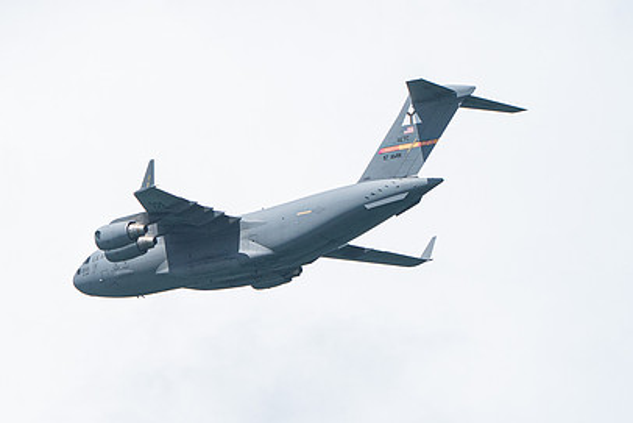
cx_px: 85
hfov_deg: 3.4
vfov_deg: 2.2
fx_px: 10782
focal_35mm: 613
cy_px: 276
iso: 640
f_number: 10
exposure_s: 1/1250
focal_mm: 244
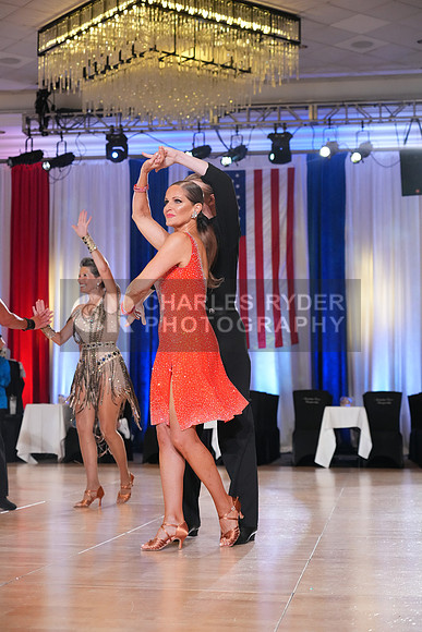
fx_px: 1107
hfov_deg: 21.6
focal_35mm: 63
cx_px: 211
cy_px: 316
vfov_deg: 31.9
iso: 4000
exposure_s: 1/500
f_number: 4
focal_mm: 63
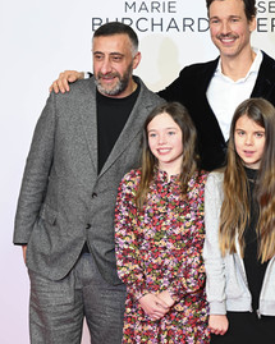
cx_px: 216
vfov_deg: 16.3
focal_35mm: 118
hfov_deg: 13.0
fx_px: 1201
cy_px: 159
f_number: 5
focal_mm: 75
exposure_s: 1/125
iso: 640
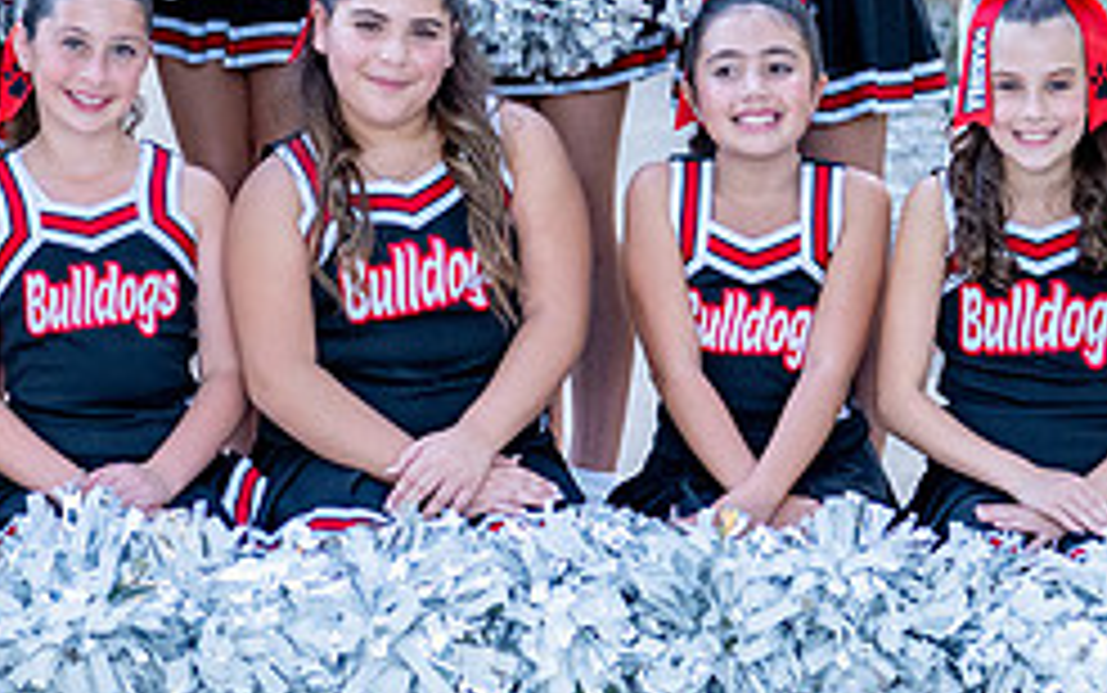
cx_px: 202
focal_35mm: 180
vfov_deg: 7.3
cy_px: -97
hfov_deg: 11.6
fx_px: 5433
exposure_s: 1/400
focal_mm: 50
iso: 800
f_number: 2.2
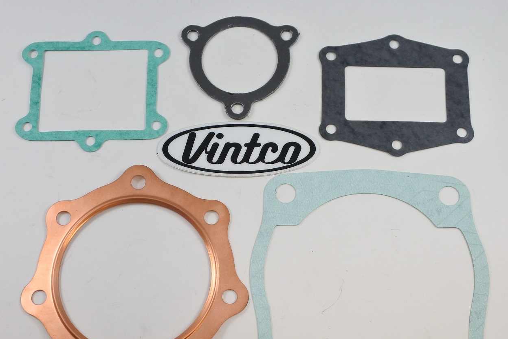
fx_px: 635
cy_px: 201
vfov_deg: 29.8
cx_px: 251
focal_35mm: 45
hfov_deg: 43.6
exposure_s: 1/200
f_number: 3.8
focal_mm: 12.6
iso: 400
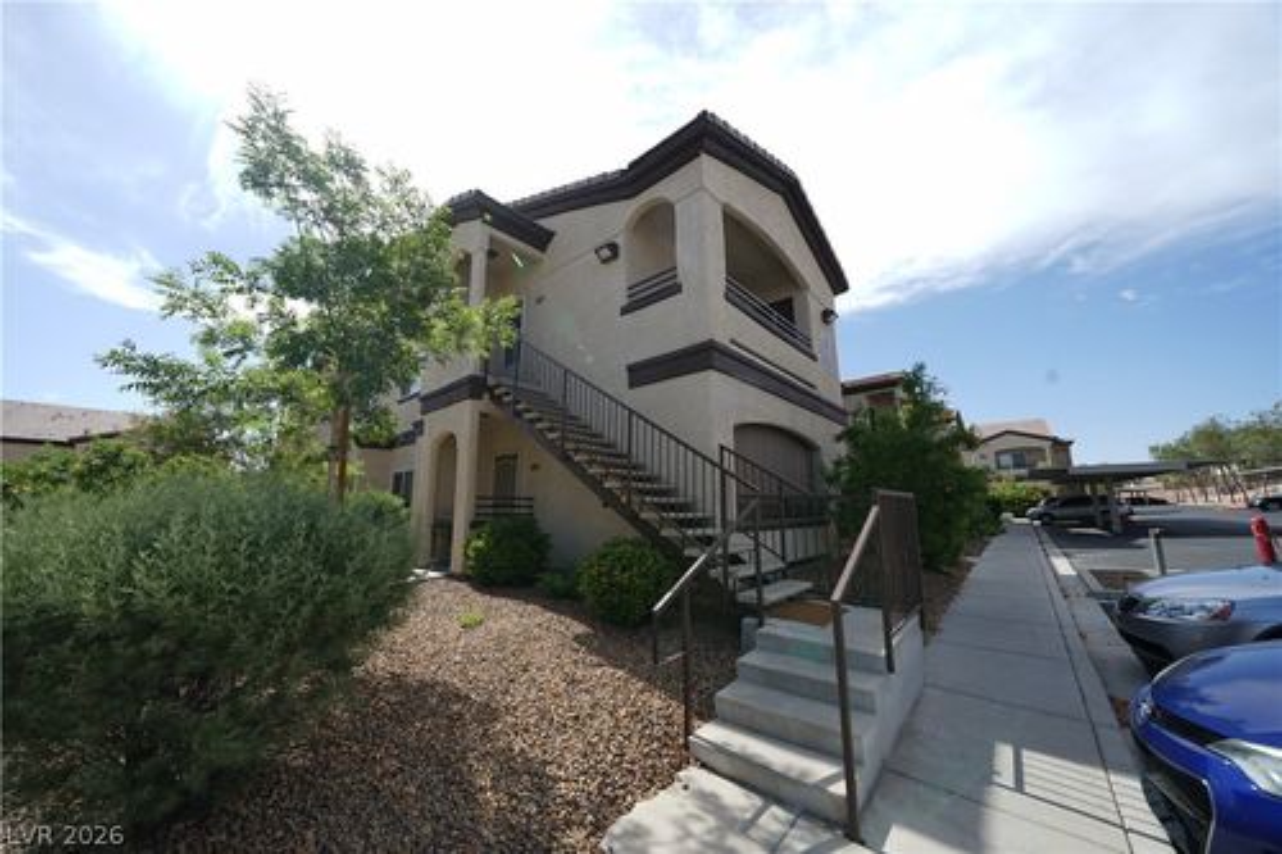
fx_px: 427
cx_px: 641
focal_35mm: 12
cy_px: 427
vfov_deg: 90.0
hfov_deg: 112.6
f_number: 7.1
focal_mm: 12
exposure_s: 1/125
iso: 50
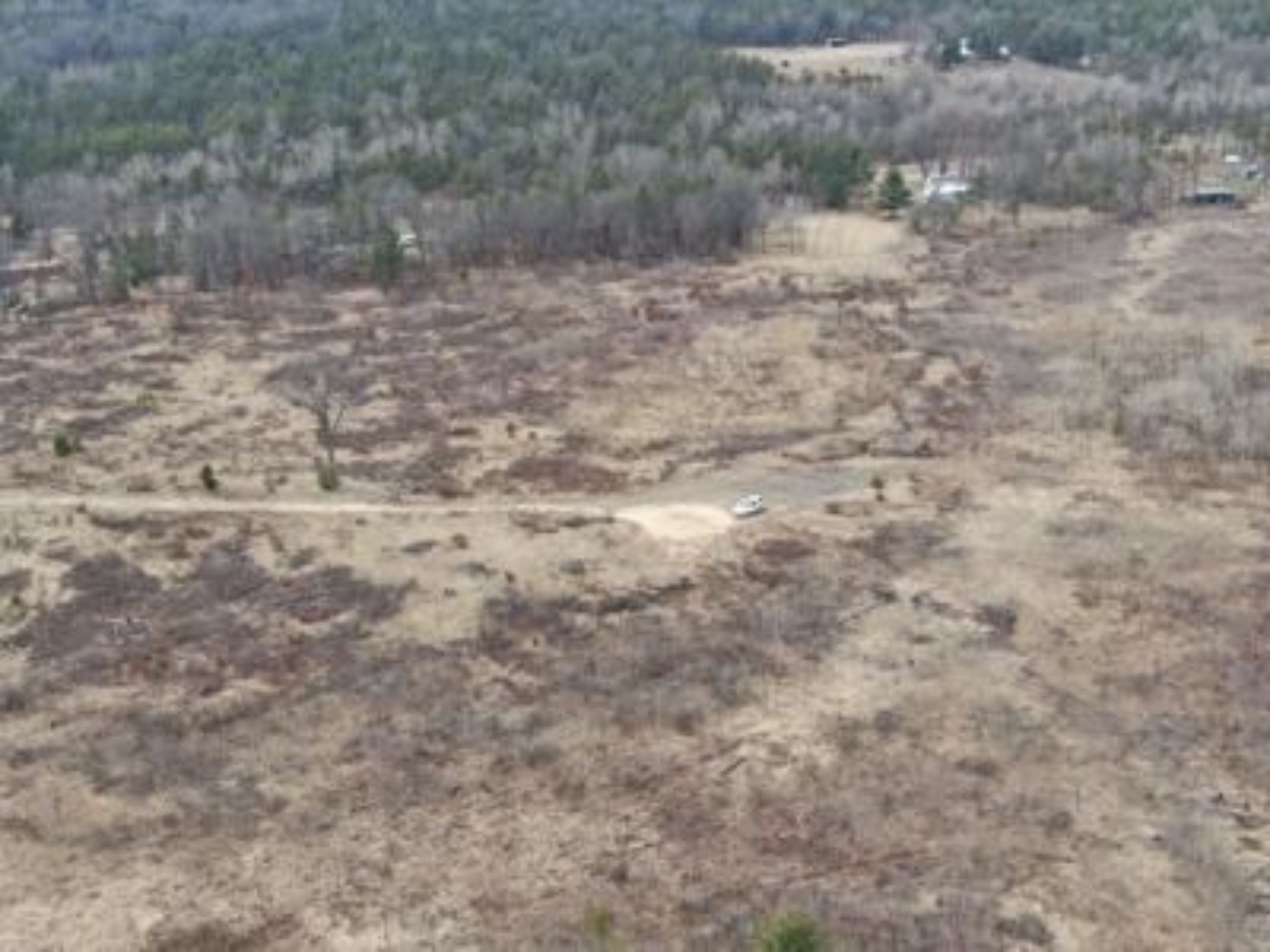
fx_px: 1761
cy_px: 476
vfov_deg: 30.3
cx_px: 635
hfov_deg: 39.7
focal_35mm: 48
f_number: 3.8
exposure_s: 1/240
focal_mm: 8.6
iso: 100
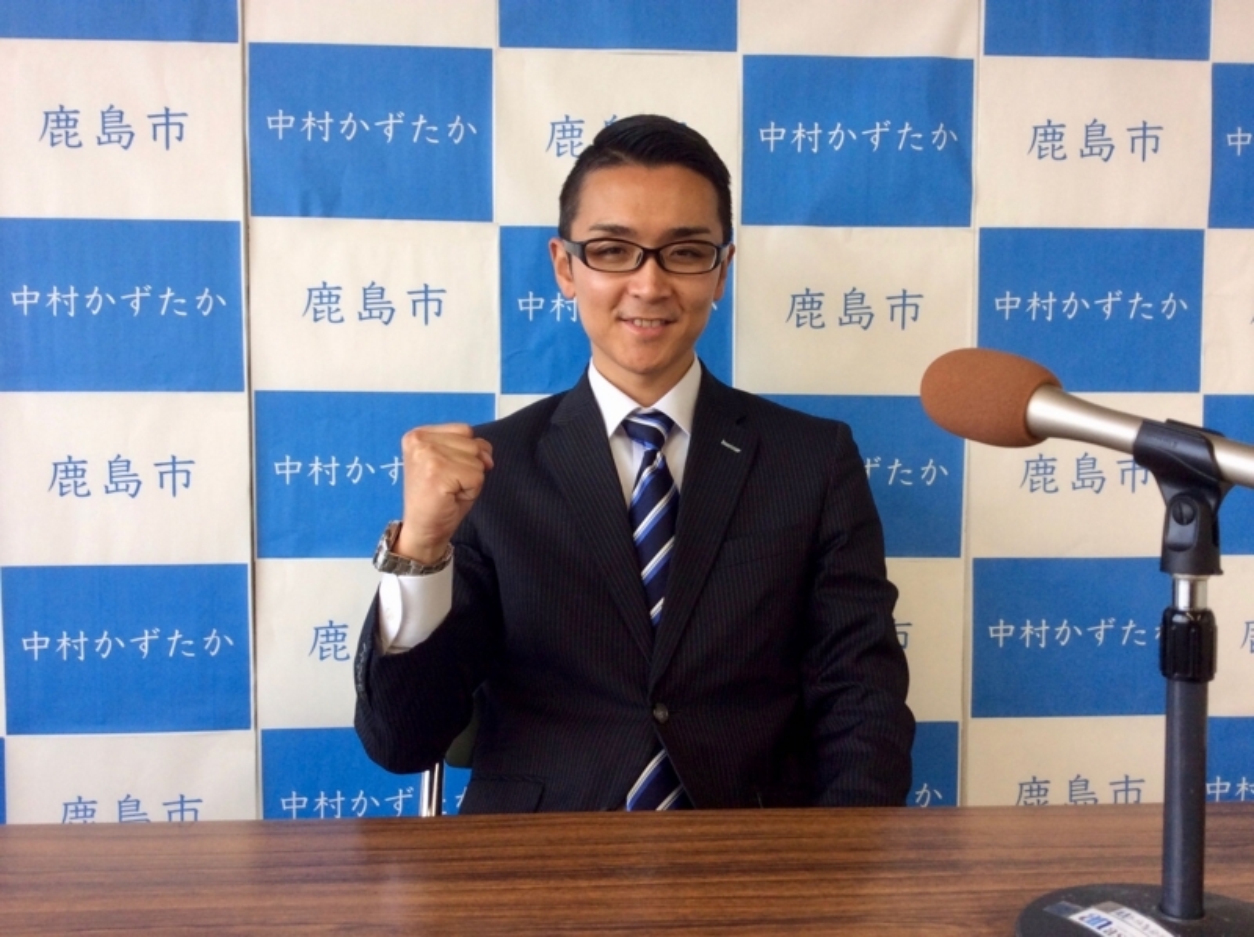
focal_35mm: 32
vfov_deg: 44.1
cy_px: 468
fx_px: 1158
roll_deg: -1.5
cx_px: 627
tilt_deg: -4.2
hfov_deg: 56.9
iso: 32
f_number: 2.4
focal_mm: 3.3
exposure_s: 1/40
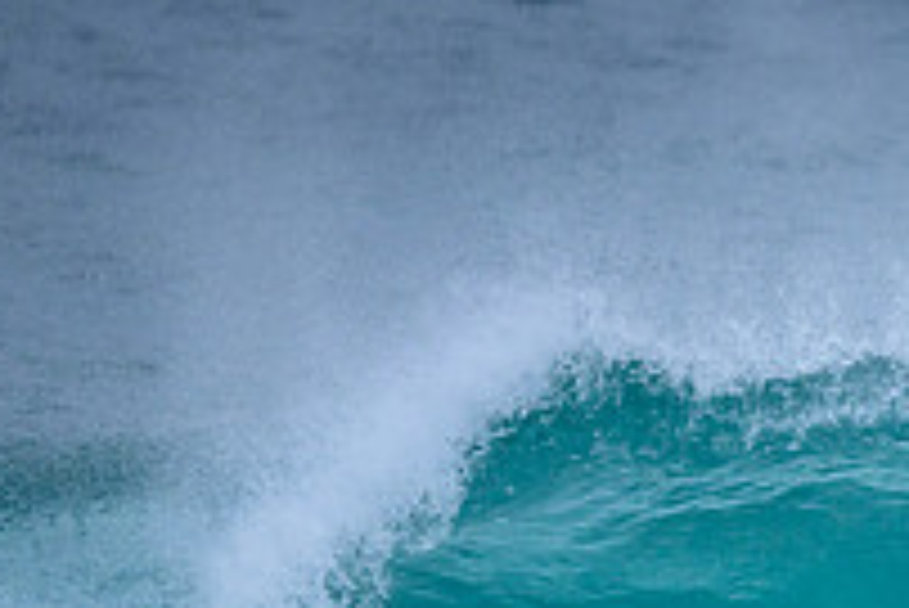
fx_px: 58039
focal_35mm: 2297
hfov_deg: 0.9
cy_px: 826
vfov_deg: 0.6
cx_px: 1170
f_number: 6.3
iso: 1800
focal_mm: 800
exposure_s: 1/2000
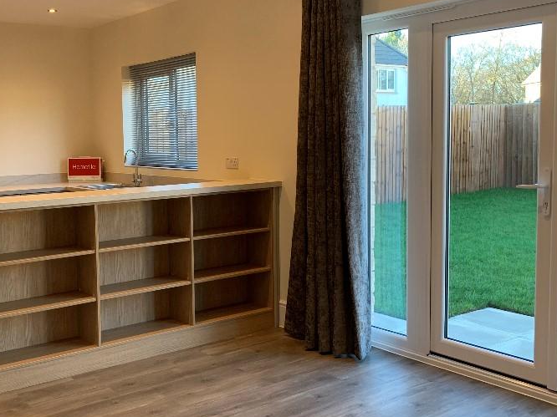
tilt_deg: -5.8
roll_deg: +0.9
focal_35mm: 40
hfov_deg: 45.8
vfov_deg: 35.9
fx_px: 643
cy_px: 201
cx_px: 167
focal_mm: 4.25
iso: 50
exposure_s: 1/50
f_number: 1.8
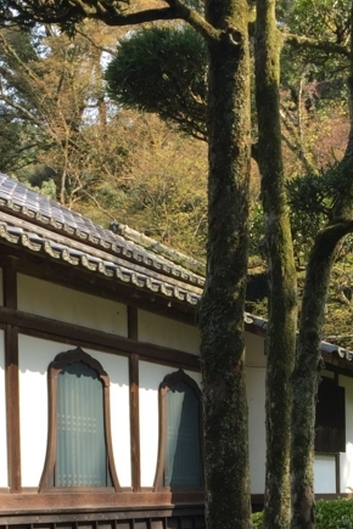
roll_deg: +2.2
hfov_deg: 19.2
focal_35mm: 71
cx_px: 197
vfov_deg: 27.0
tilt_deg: -1.9
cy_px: 516
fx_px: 1044
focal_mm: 4.15
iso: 32
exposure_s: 1/359
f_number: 2.2
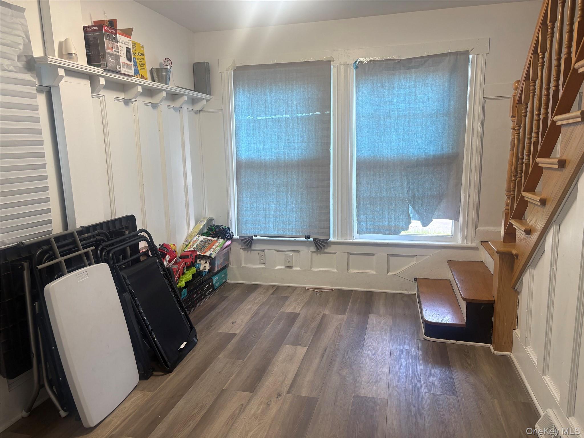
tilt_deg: -10.4
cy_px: 219
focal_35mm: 26
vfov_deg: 53.1
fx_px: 439
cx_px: 292
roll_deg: +2.4
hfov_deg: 67.3
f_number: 1.6
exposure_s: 1/60
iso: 64
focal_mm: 5.96
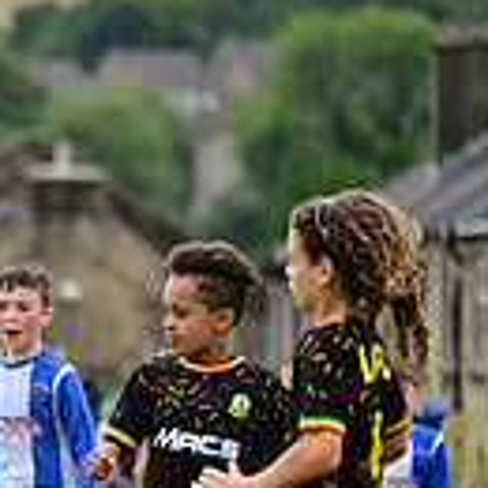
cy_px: 512
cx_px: -420
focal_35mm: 570
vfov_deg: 3.1
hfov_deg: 3.1
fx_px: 9091
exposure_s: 1/2000
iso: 400
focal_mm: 150
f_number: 2.8
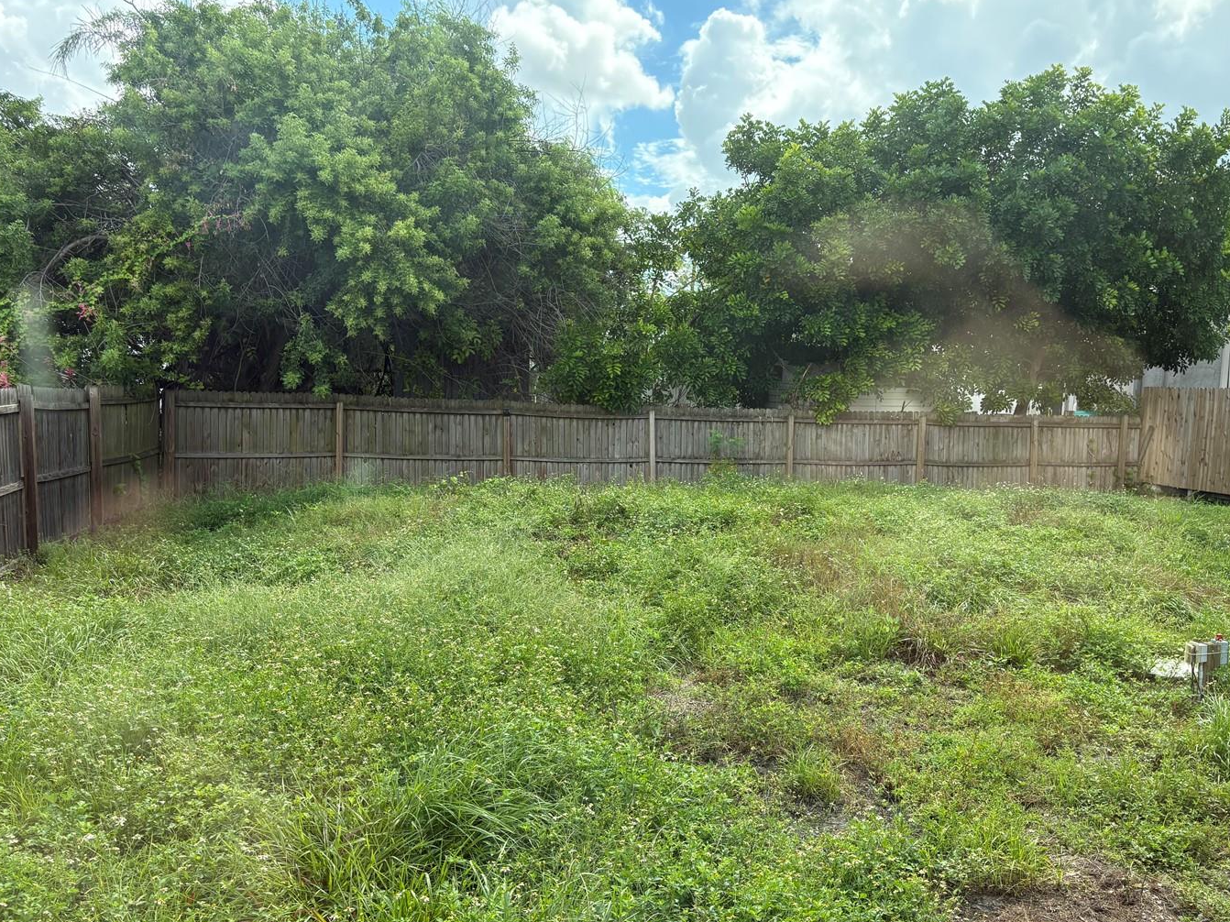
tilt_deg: -6.3
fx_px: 1101
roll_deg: -1.4
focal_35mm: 31
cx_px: 722
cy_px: 518
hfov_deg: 58.0
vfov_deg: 45.3
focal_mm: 5.96
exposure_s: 1/1081
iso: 64
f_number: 1.6
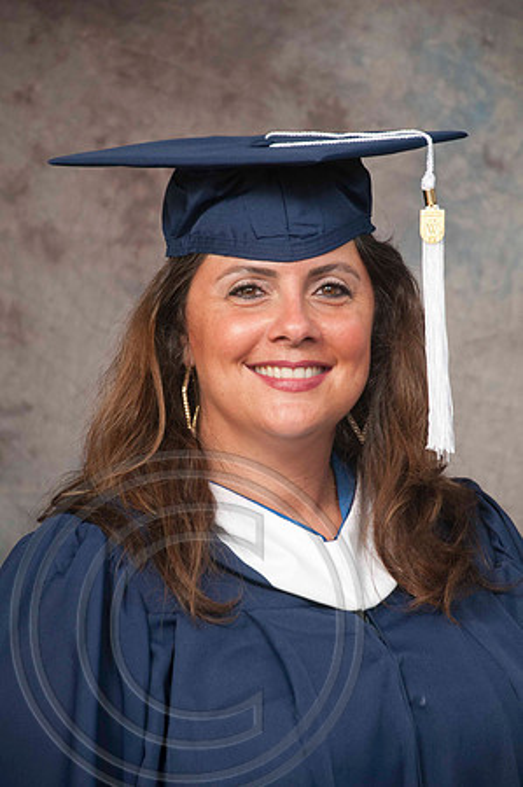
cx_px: 262
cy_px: 394
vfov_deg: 13.7
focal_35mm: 150
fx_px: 3276
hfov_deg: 9.1
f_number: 5.6
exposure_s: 1/125
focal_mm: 100
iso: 200
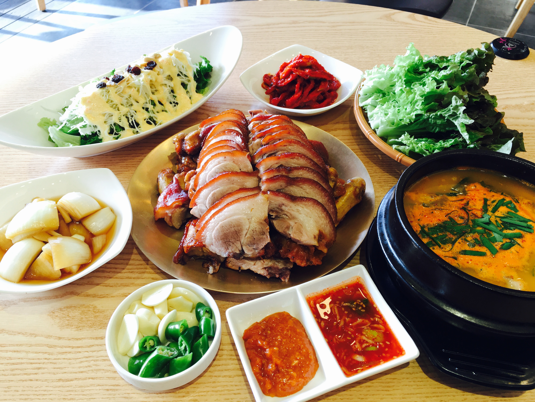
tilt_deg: -45.6
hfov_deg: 61.7
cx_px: 268
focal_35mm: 29
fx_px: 448
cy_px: 201
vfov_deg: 48.2
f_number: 2.2
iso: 25
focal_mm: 4.15
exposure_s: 1/40
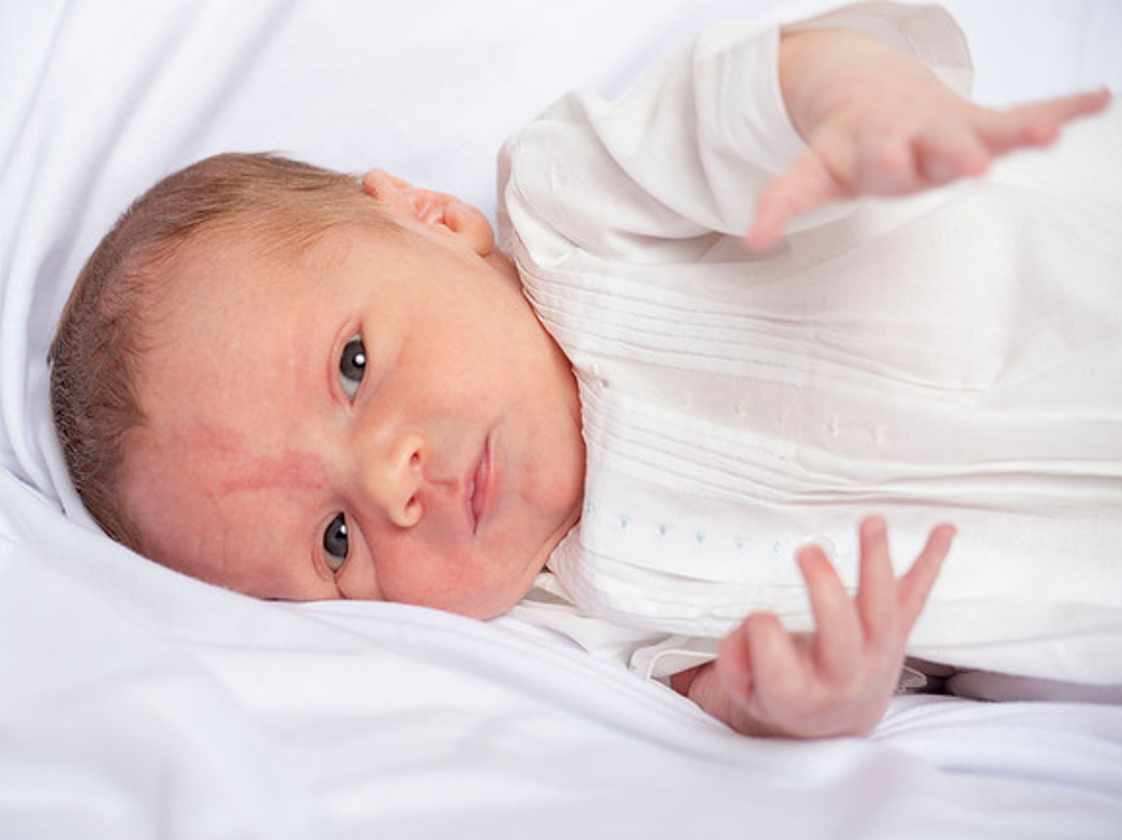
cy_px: 428
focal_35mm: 212
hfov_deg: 9.3
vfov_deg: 7.0
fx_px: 6859
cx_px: 454
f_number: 5.6
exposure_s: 1/160
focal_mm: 185
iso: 200
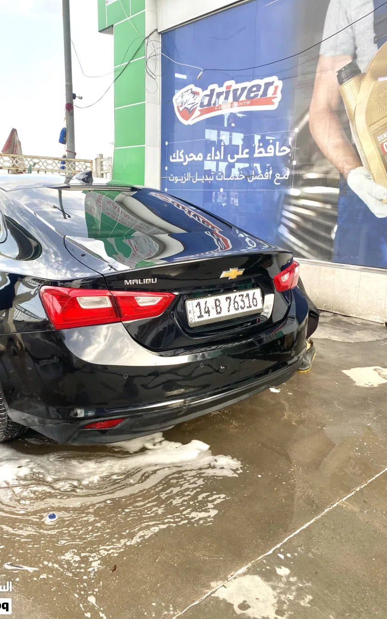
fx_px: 473
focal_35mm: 28
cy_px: 311
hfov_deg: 44.5
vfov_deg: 66.5
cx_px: 170
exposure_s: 1/151
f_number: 1.8
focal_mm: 4.25
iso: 32
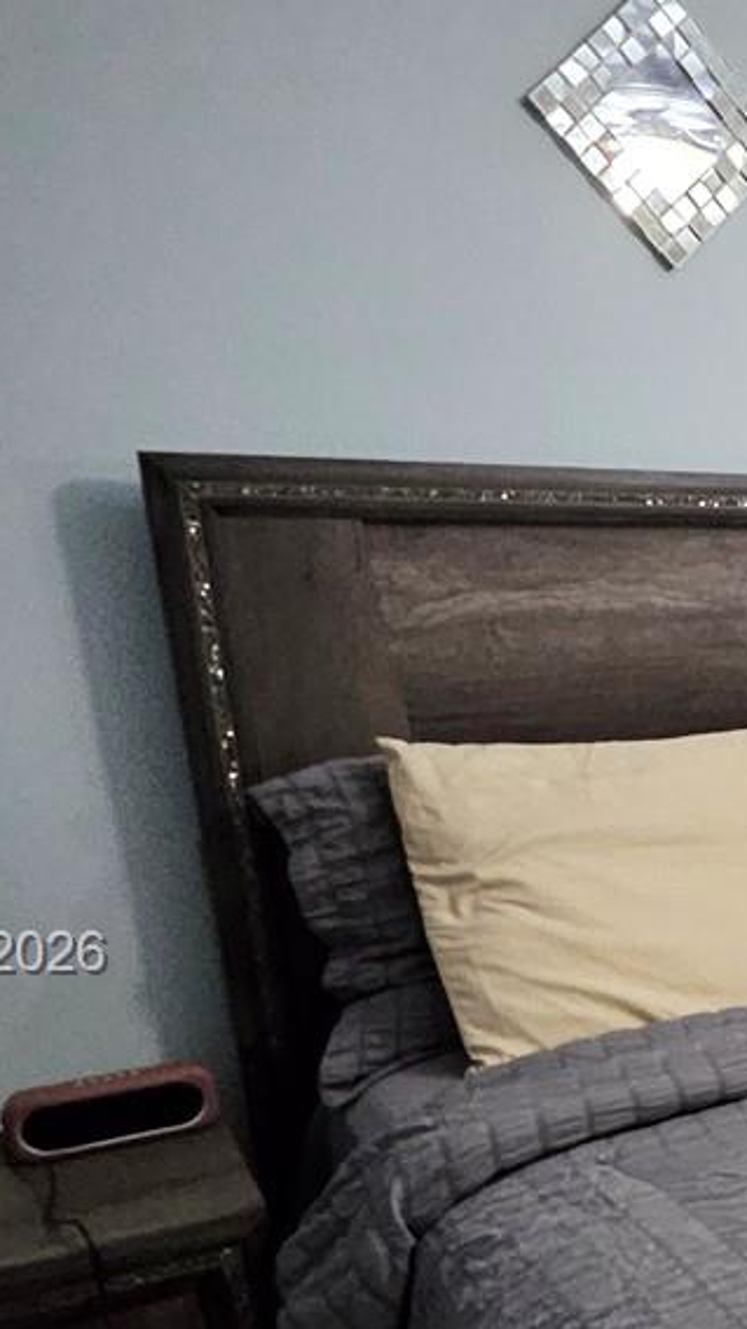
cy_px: 956
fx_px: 1408
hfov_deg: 21.9
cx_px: 1250
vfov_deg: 49.0
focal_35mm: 40
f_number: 2.2
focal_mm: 1.74
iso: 640
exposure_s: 1/30
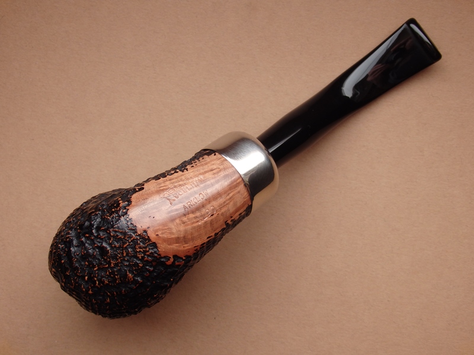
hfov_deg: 38.9
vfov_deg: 29.7
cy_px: 178
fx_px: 671
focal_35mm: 49
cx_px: 237
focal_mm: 8.9
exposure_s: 1/30
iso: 125
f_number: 4
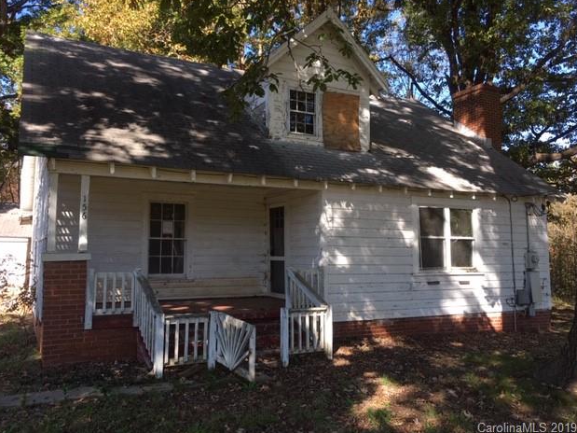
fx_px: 500
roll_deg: +2.3
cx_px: 286
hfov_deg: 60.0
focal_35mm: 30
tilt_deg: +7.8
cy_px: 213
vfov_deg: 46.8
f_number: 2.2
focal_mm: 4.15
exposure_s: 1/305
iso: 25
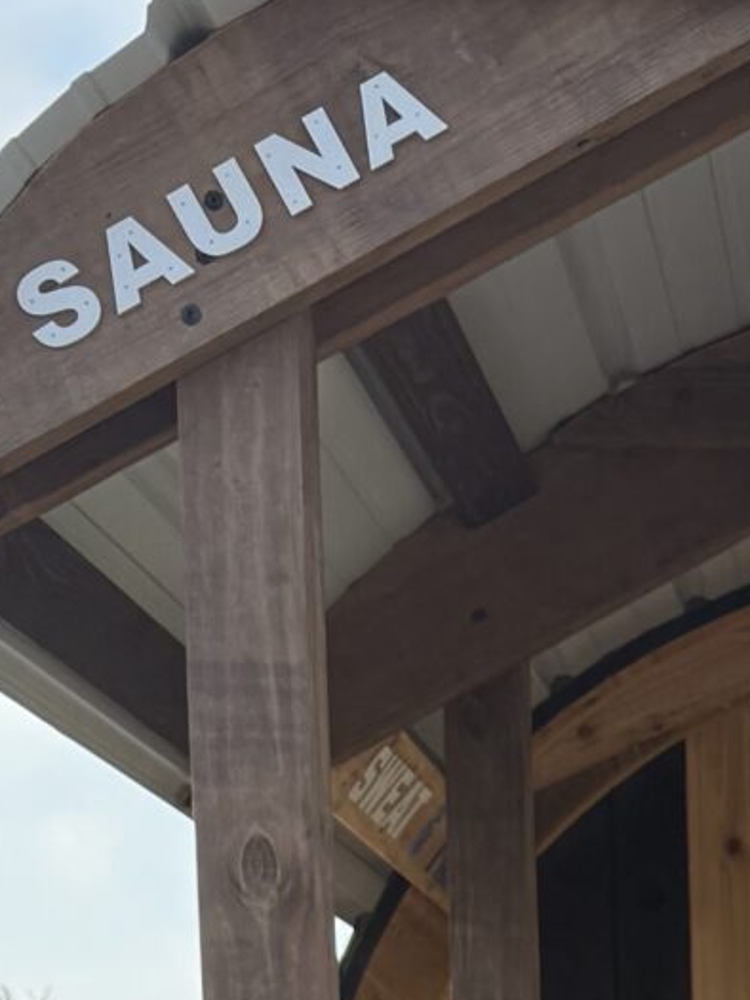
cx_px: 1037
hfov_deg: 12.2
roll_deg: -1.7
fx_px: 3379
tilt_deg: -7.7
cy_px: 1790
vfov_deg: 14.7
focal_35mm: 117
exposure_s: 1/1770
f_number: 1.78
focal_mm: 6.76
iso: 100
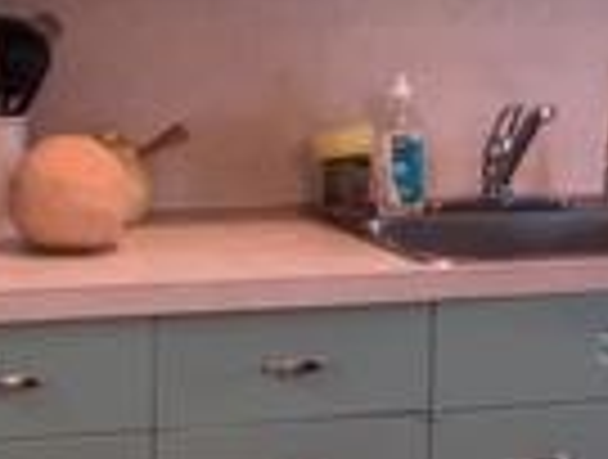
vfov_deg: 10.9
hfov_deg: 14.4
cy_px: 279
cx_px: 369
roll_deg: -1.9
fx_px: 2413
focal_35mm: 137
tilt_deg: -8.3
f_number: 2.2
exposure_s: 1/30
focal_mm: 4.15
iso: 80
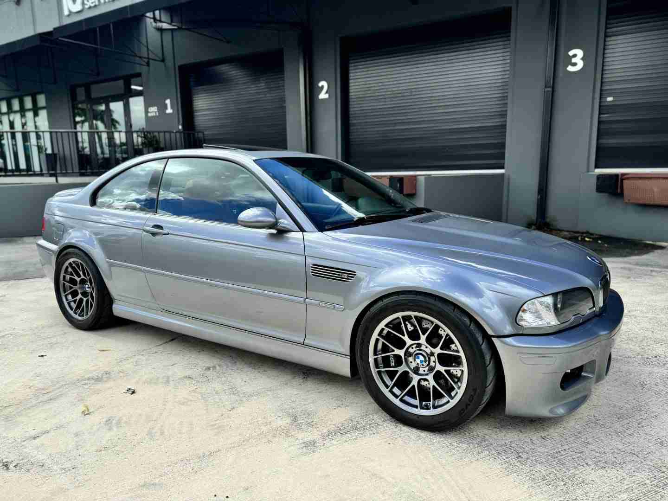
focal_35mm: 24
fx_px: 463
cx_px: 334
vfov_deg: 56.8
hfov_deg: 71.6
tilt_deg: -9.8
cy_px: 250
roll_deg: -0.1
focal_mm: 6.76
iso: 80
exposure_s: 1/1721
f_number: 1.78
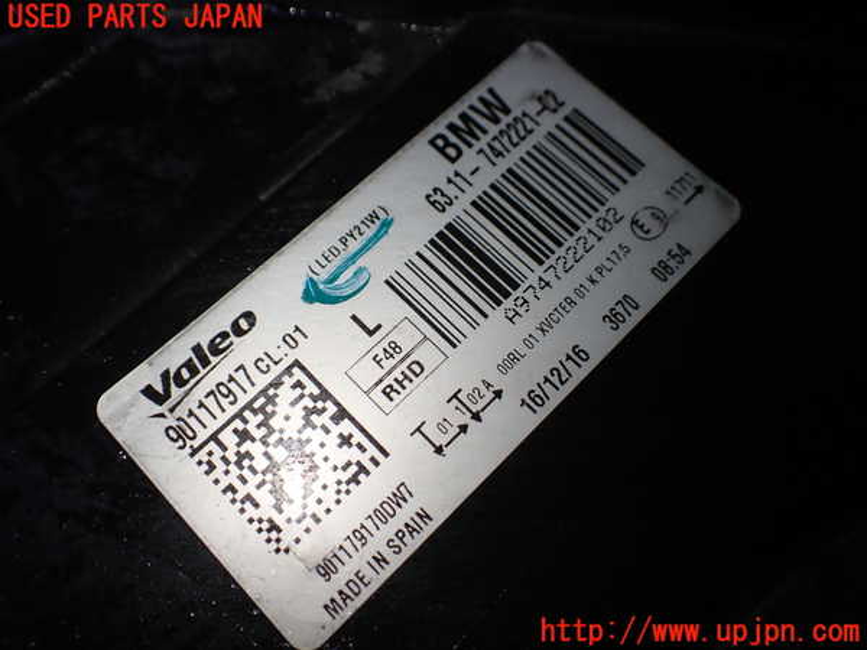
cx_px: 434
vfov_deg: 46.8
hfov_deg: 60.0
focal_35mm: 30
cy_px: 325
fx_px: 751
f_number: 2.3
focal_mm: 5.4
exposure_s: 1/160
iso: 100
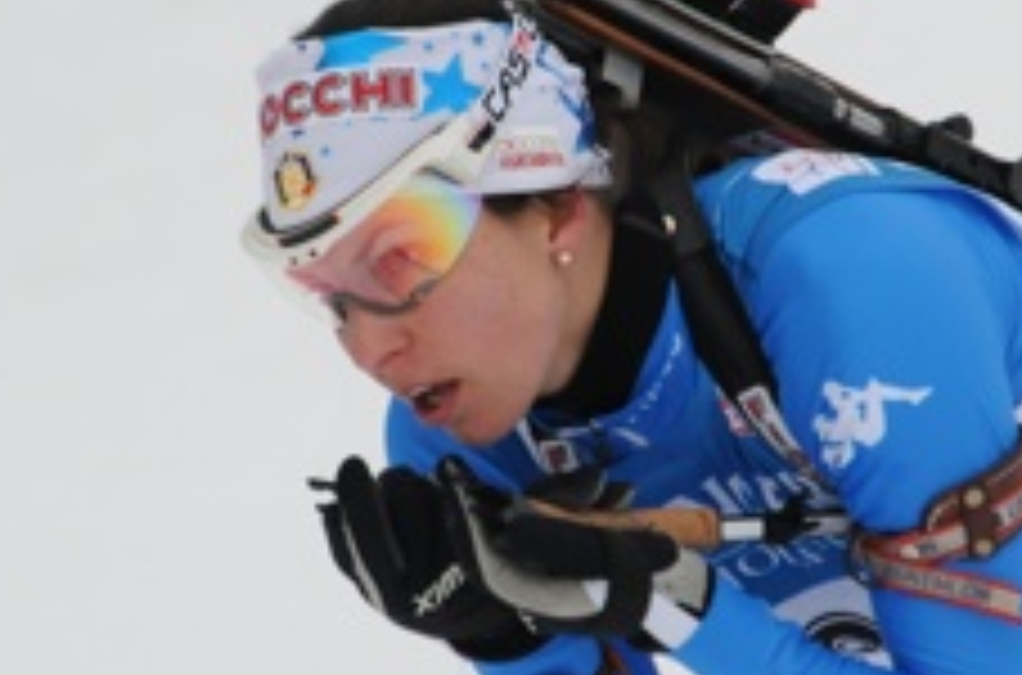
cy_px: 281
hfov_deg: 1.4
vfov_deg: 0.9
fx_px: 41955
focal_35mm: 1482
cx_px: 549
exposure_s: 1/1000
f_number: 6.3
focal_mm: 400
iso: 800
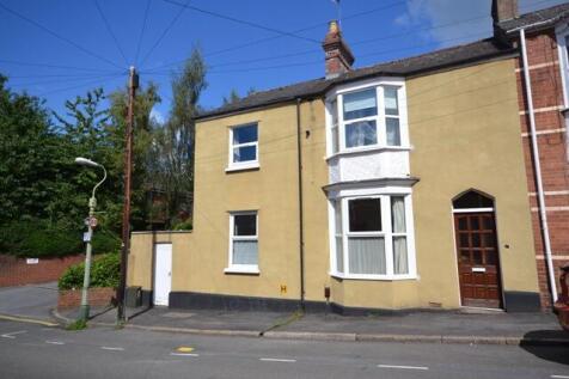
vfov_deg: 56.1
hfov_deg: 77.3
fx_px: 355
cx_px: 284
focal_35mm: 22
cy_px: 190
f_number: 8
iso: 100
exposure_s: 1/250
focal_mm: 15
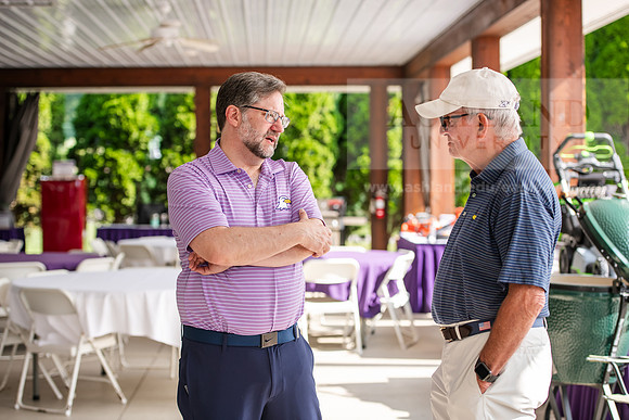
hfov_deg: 27.0
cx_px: 314
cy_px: 210
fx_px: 1311
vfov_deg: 18.2
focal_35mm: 75
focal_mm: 75
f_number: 3.5
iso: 250
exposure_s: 1/500
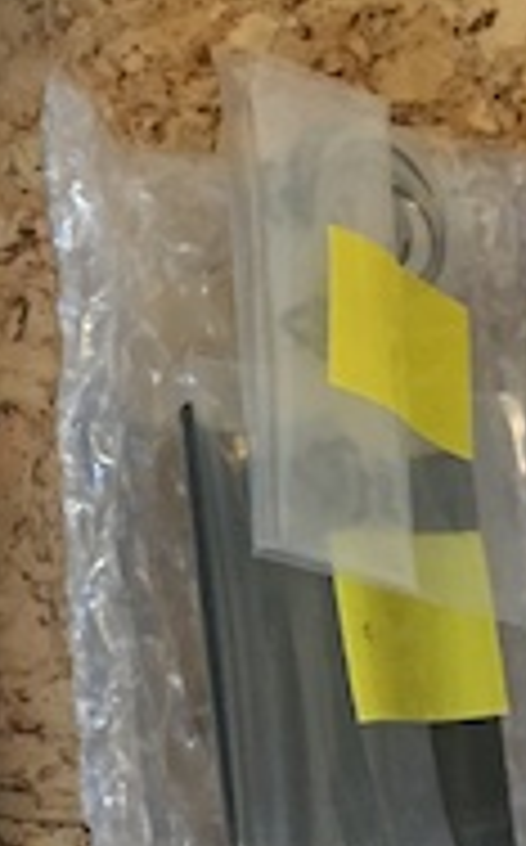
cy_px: 711
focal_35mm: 131
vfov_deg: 15.8
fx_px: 3014
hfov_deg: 9.9
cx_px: 18
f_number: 2.2
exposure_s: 1/30
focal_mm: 4.15
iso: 125
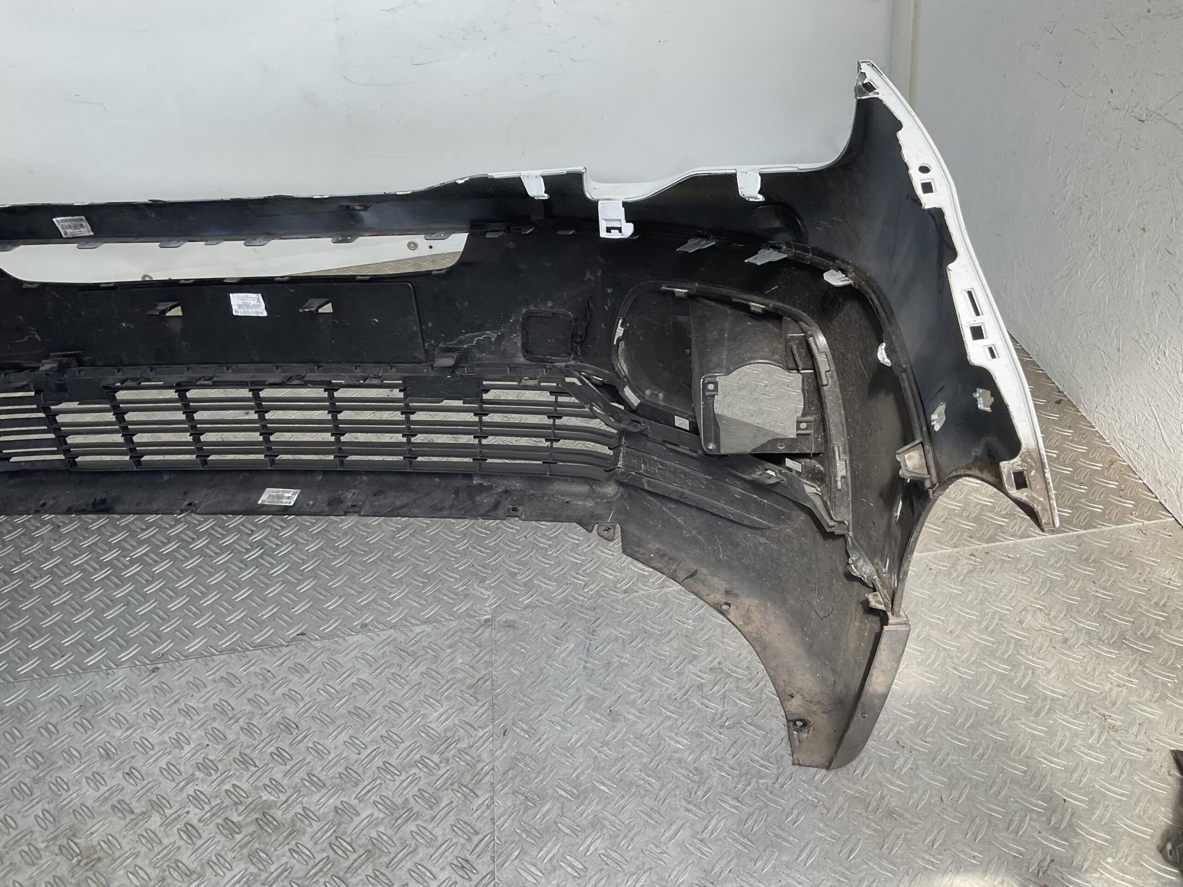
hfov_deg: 61.7
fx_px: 991
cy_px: 444
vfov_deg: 48.2
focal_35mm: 29
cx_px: 592
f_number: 1.8
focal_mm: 3
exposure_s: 1/157
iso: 16
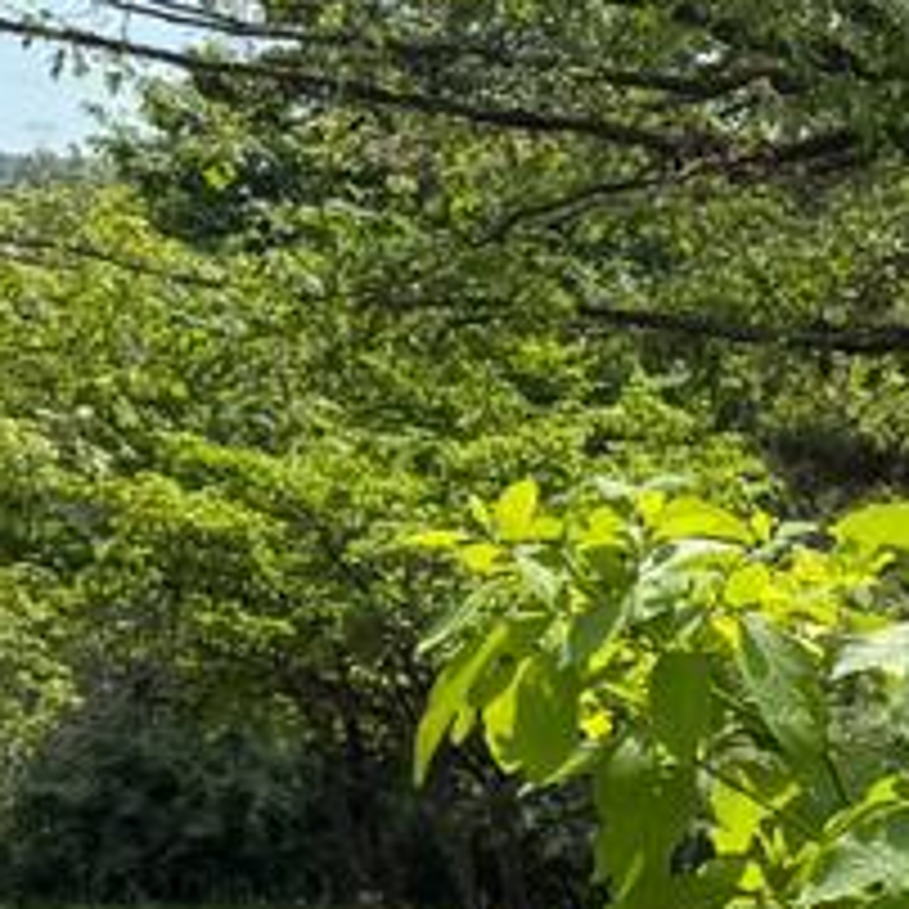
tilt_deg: -6.8
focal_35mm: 151
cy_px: 1030
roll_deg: -2.9
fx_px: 4486
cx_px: 1786
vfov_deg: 11.4
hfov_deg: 10.6
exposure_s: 1/3584
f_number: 1.78
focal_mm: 6.76
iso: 100
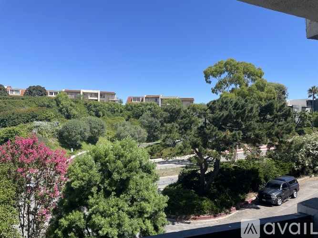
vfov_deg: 53.0
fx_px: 239
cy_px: 119
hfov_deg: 67.3
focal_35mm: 26
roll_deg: -1.9
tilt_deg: +2.1
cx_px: 159
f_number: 1.6
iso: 32
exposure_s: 1/2132
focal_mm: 4.2
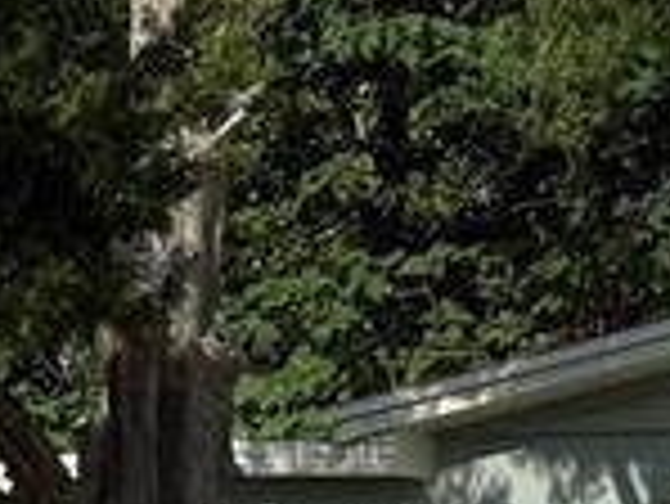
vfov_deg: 9.0
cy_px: 468
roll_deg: -0.3
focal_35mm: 165
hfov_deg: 10.4
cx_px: 1565
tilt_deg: +4.0
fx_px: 3196
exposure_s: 1/5714
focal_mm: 6.76
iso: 80
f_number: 1.78
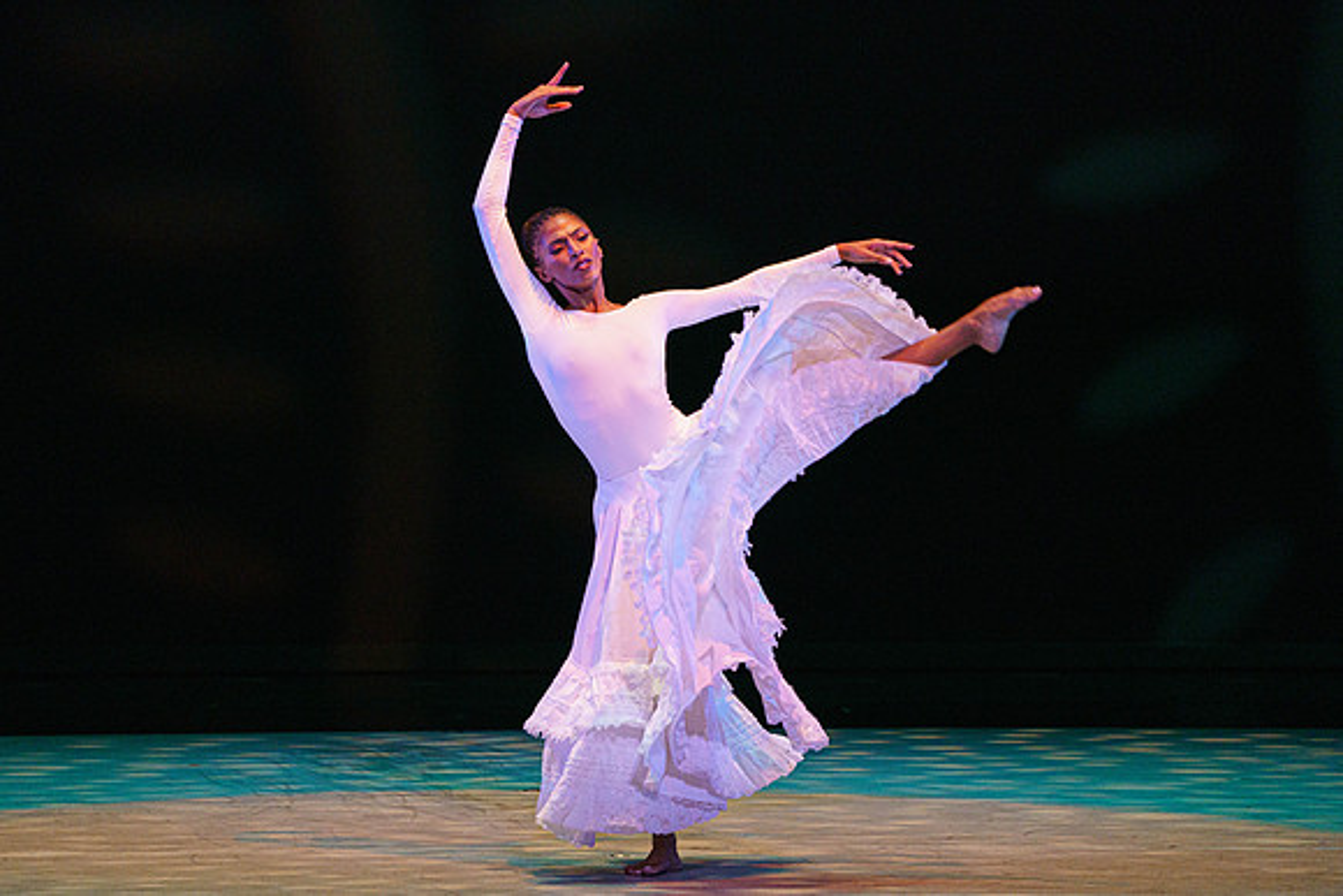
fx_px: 15022
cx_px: 647
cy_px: 472
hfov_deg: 5.1
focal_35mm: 403
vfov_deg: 3.4
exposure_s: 1/400
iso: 5000
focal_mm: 376
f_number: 6.3
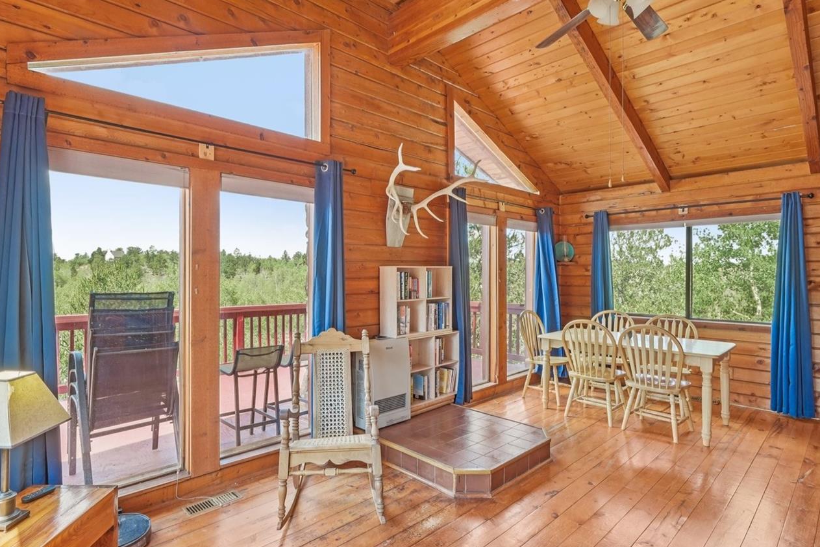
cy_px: 274
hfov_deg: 86.8
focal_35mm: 19
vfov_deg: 64.6
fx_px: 433
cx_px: 380
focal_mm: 10
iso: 800
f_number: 8
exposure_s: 1/25
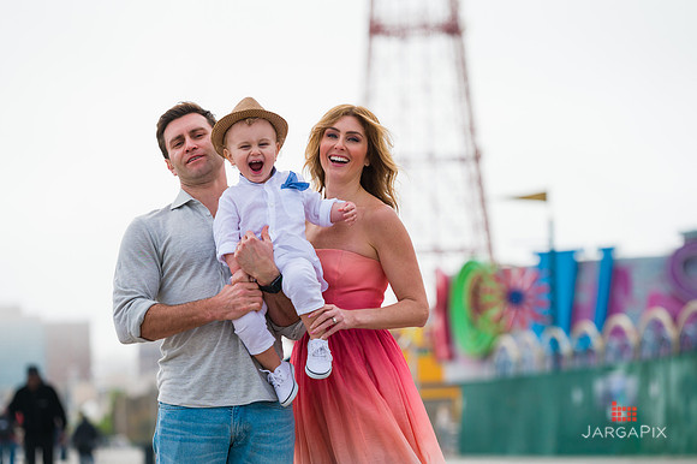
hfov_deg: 15.2
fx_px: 2612
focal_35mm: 135
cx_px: 348
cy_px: 232
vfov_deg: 10.1
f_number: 4
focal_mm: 135
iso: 200
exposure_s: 1/2000
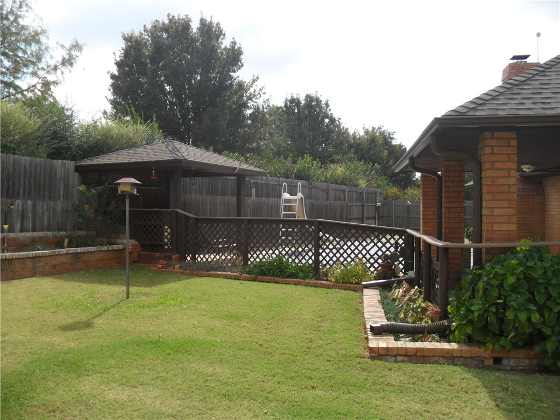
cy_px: 210
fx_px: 566
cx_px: 280
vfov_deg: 40.7
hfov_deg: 52.6
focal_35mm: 35
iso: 80
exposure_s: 1/180
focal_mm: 6.3
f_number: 7.6
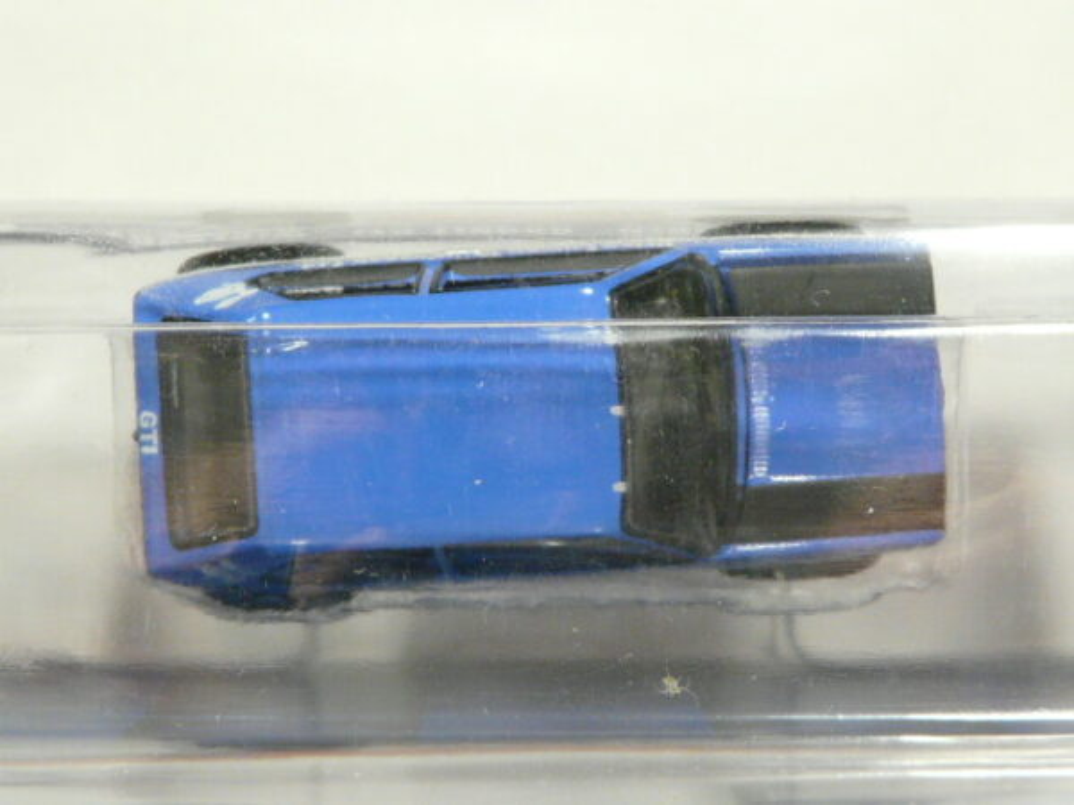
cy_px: 402
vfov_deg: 11.5
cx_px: 537
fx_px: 4002
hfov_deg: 15.3
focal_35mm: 129
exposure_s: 1/50
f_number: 3.2
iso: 200
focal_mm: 13.3
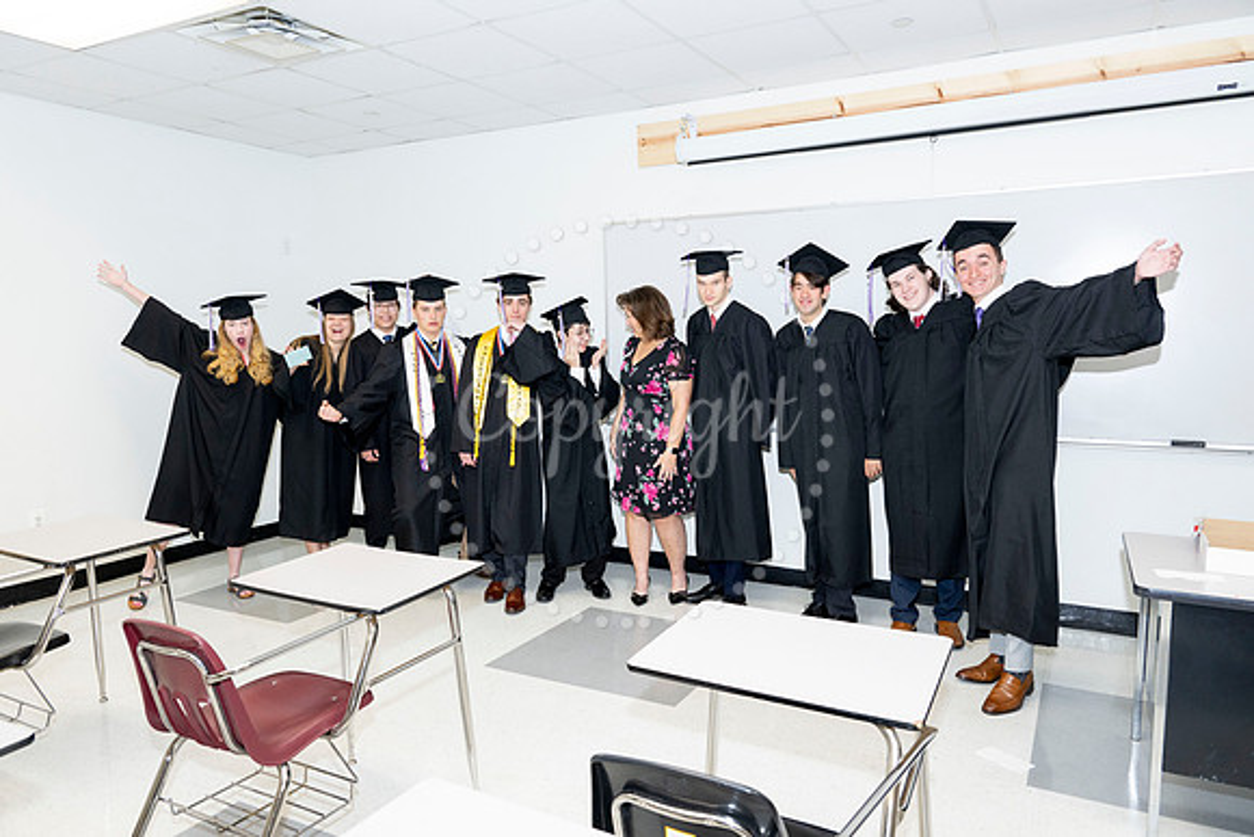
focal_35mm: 24
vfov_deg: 53.2
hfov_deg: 73.7
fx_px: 836
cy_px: 418
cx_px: 627
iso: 800
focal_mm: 24
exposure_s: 1/80
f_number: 5.6
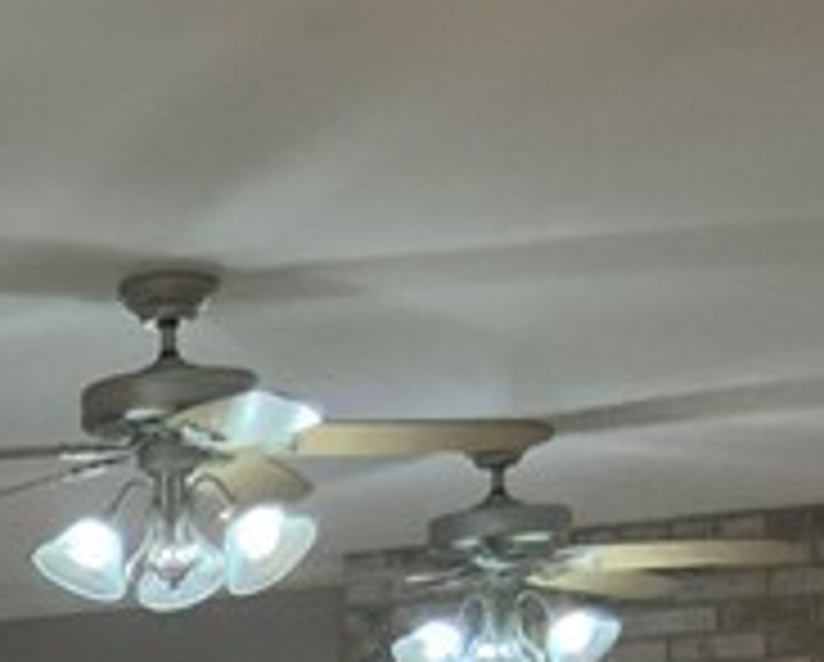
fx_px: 3859
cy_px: 1450
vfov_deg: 9.1
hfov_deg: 11.3
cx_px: -675
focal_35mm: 158
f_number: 1.8
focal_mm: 3
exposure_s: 1/60
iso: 50
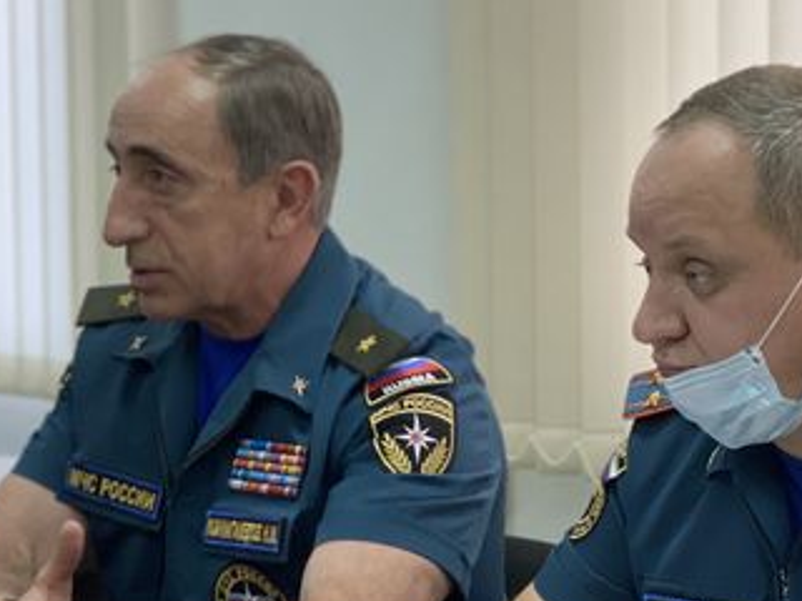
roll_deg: +0.5
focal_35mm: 130
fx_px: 3012
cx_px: 368
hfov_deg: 15.2
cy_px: 383
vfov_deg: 11.4
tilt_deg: -5.9
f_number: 2
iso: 160
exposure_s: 1/100
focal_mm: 6
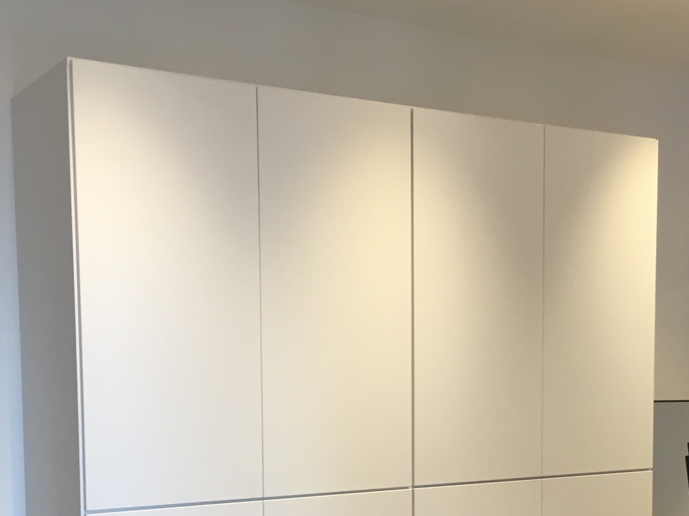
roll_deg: -0.2
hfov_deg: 33.7
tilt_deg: -4.9
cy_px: 459
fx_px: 1134
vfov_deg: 24.9
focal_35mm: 57
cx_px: 419
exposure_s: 1/33
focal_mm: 4.15
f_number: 2.2
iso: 64
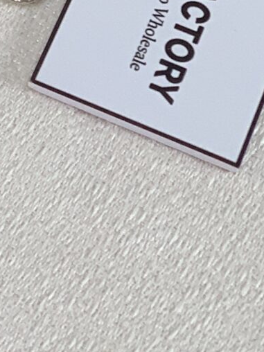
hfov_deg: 5.5
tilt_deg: -51.2
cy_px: -272
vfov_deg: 7.4
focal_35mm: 262
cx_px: -297
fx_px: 2664
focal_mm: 6
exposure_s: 1/122
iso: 50
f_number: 2.4
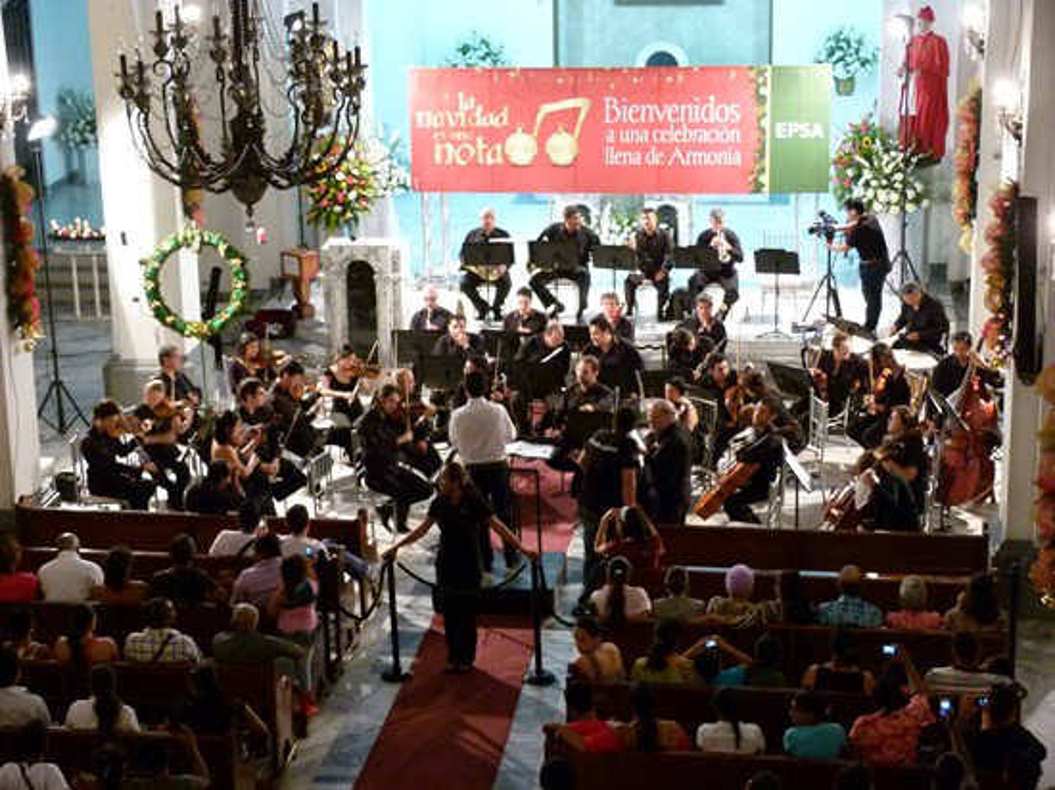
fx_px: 2193
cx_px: 528
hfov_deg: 27.0
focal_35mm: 72
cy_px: 395
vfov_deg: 20.4
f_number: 3.3
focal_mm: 12.9
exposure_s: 1/8
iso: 400
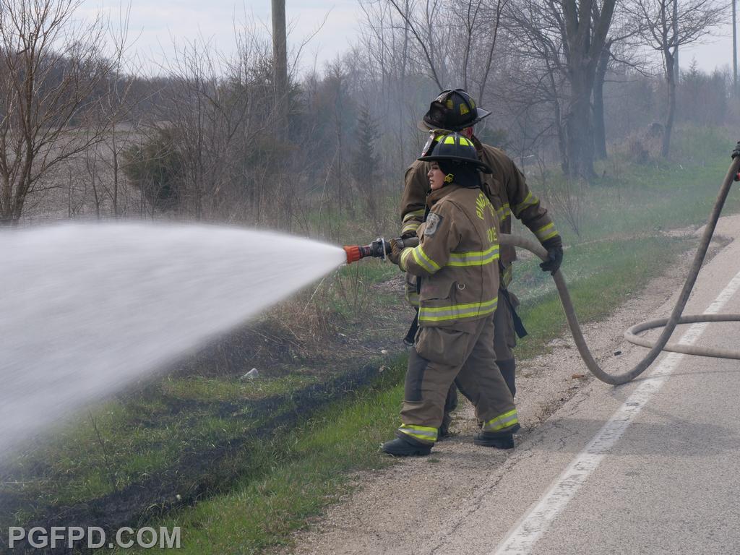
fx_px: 2565
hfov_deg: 16.4
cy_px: 278
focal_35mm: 120
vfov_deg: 12.3
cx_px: 370
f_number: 14
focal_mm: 60
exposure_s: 1/160
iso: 200
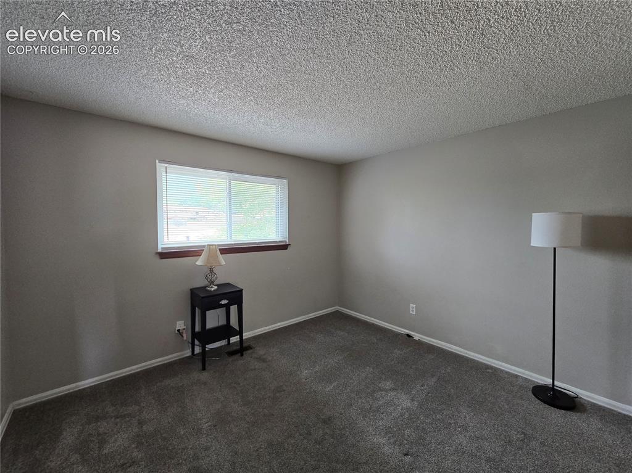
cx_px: 316
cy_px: 236
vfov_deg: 89.9
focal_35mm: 13
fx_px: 237
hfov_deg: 106.2
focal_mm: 2.2
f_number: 2.2
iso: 250
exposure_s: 1/60
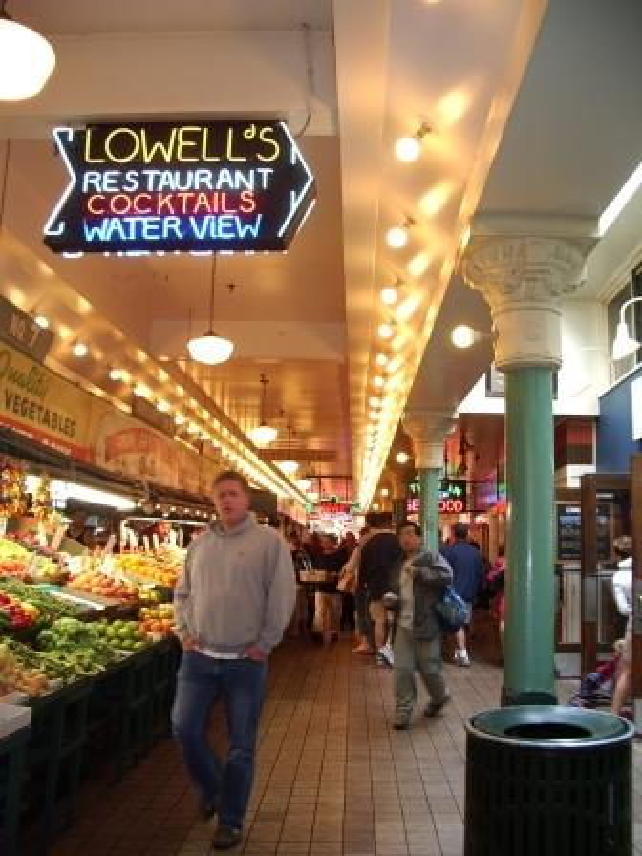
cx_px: 321
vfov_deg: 52.6
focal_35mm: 35
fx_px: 865
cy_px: 428
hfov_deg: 40.7
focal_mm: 5.8
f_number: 2.6
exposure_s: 1/15
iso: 100
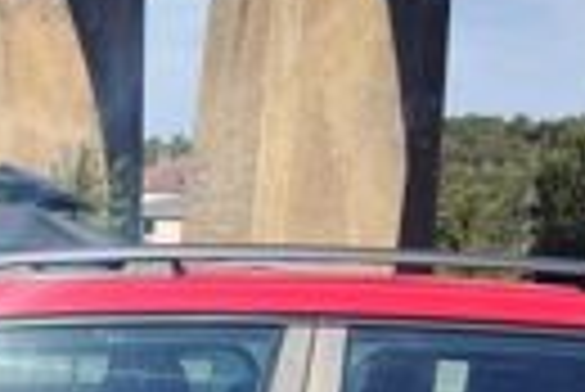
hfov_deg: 21.3
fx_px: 1497
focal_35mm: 92
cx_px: 0
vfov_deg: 13.6
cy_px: 671
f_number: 1.75
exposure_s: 1/1255
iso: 100
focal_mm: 5.25
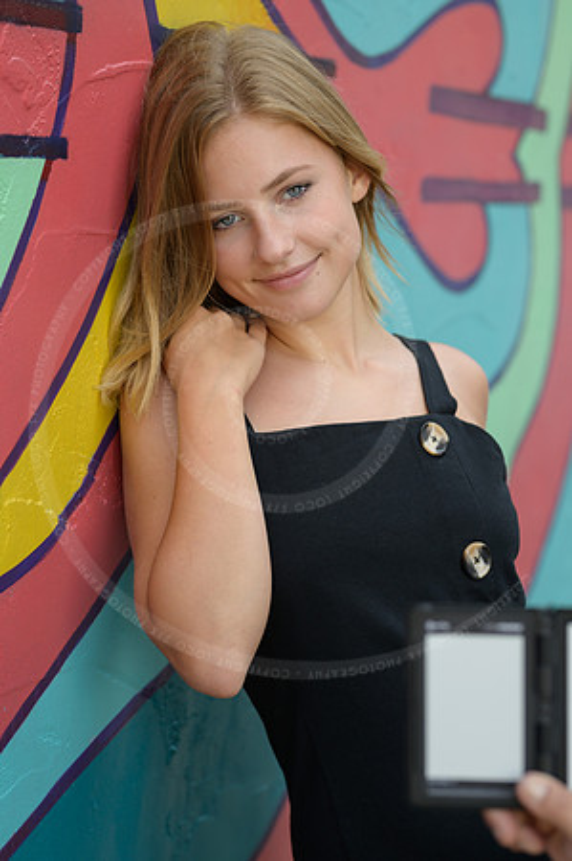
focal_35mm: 85
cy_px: 430
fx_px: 2030
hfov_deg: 16.0
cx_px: 286
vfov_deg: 23.9
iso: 160
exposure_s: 1/320
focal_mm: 85
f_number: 3.2
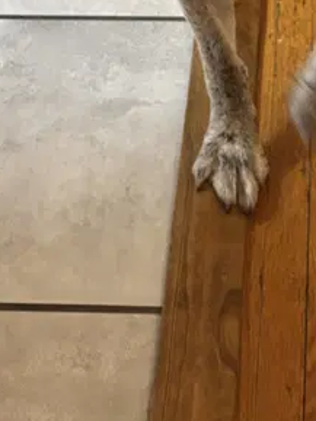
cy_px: -130
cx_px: 293
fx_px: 1095
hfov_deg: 16.2
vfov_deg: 19.9
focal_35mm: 90
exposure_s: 1/60
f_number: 1.6
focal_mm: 5.96
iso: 400
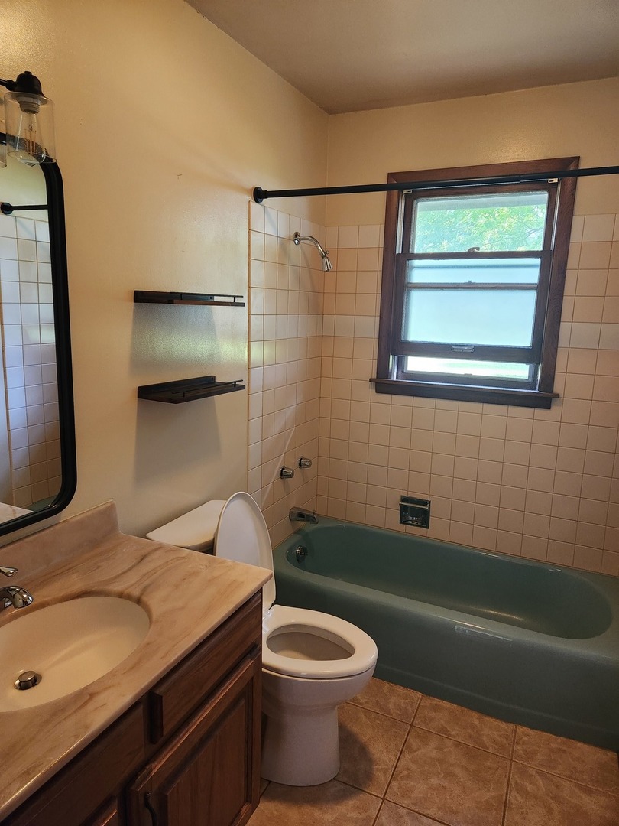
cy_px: 413
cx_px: 310
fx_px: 548
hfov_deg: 58.9
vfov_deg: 73.9
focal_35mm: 23
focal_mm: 5.4
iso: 500
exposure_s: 1/120
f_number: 1.8
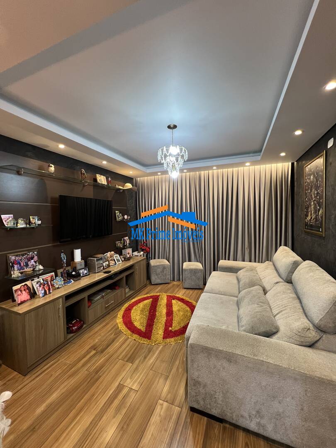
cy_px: 224
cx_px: 168
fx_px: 168
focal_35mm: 13
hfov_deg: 89.9
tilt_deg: -2.2
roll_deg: +1.7
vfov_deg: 106.2
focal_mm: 1.57
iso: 160
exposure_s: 1/60
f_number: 1.8
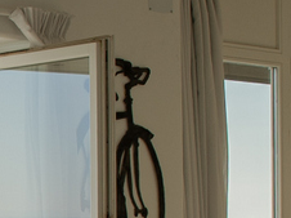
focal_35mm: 136
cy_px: 348
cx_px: -263
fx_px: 1142
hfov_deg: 12.9
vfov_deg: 10.4
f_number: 6.3
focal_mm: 20
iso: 100
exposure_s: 1/400
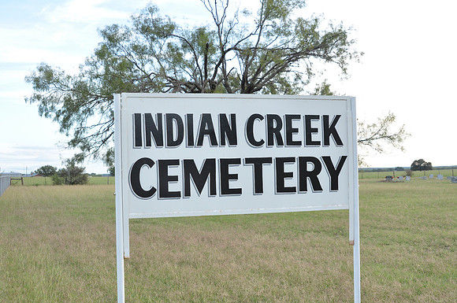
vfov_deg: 30.8
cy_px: 152
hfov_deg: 45.0
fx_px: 551
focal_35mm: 44
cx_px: 228
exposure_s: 1/250
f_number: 6.3
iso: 400
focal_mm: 29
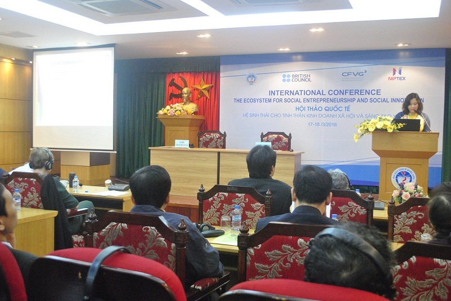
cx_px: 226
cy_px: 150
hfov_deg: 49.5
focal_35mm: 39
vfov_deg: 34.3
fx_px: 489
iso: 1600
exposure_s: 1/25
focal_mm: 26
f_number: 4.2
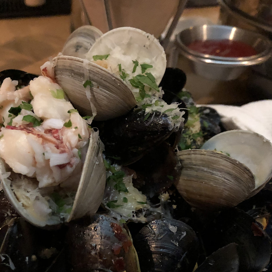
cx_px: 91
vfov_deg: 39.8
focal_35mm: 42
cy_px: 166
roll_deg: -0.1
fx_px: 373
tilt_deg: -39.2
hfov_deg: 39.6
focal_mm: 4
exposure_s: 1/4
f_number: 1.8
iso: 200
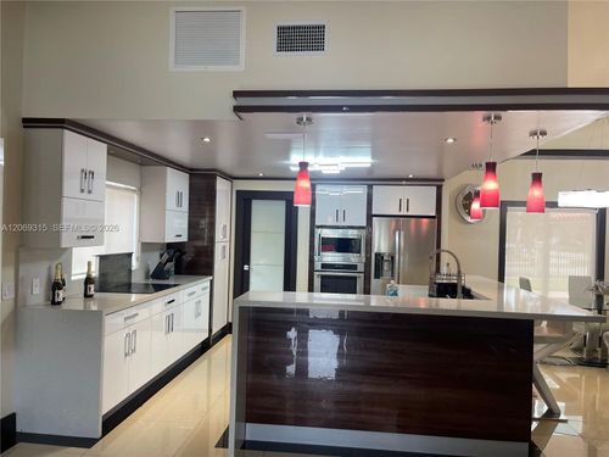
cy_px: 228
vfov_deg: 53.1
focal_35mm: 26
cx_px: 304
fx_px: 457
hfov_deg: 67.3
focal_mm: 5.1
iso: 100
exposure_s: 1/120
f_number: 1.6
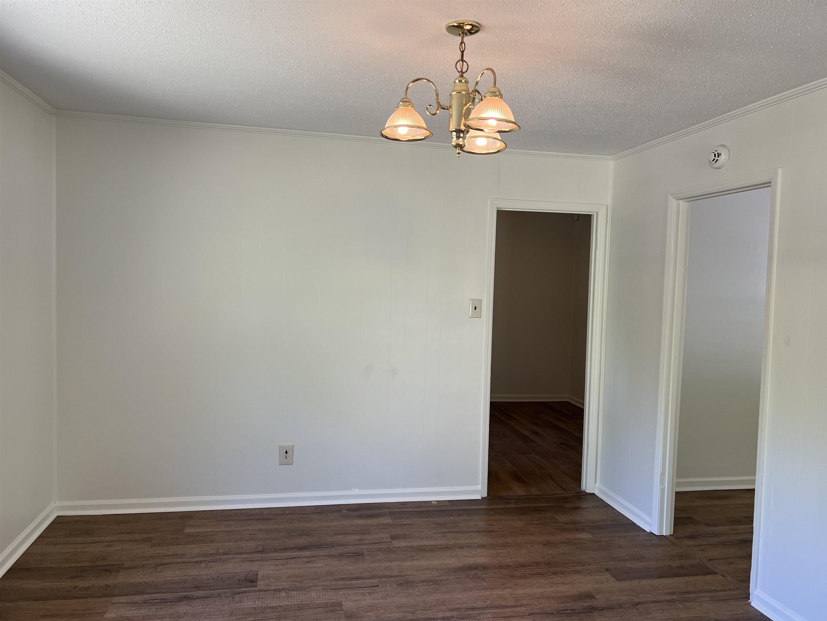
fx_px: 621
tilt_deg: -4.2
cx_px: 414
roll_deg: -2.9
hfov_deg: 67.3
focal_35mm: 26
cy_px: 310
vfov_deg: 53.1
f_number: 1.5
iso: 64
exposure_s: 1/120
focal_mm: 5.7
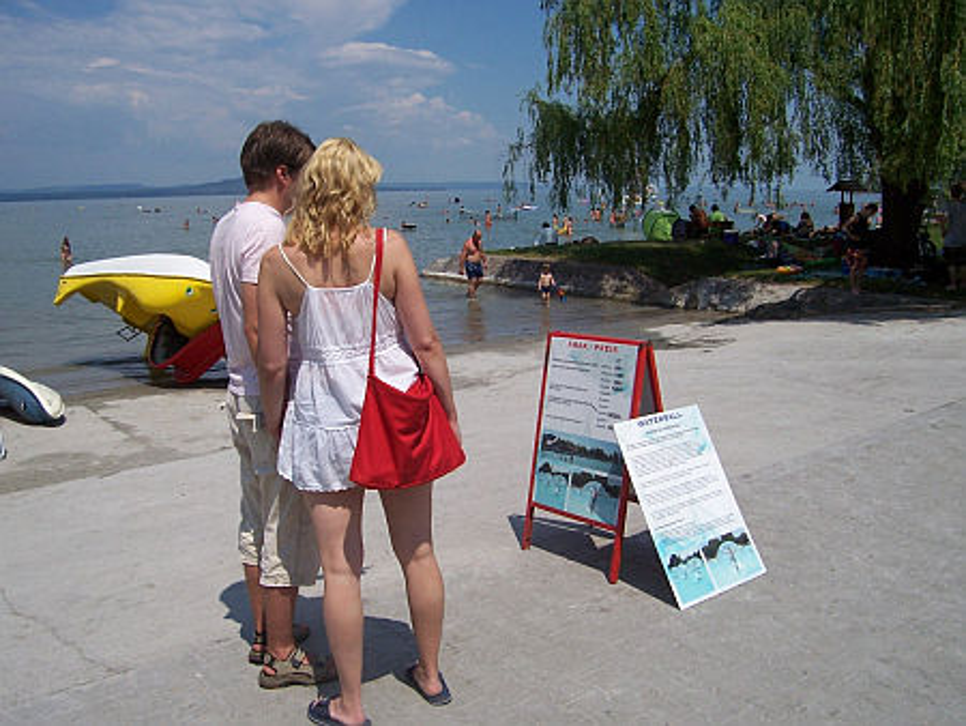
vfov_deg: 41.8
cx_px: 483
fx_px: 949
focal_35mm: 34
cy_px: 363
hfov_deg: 53.9
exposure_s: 1/1000
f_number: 5.6
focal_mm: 5.6
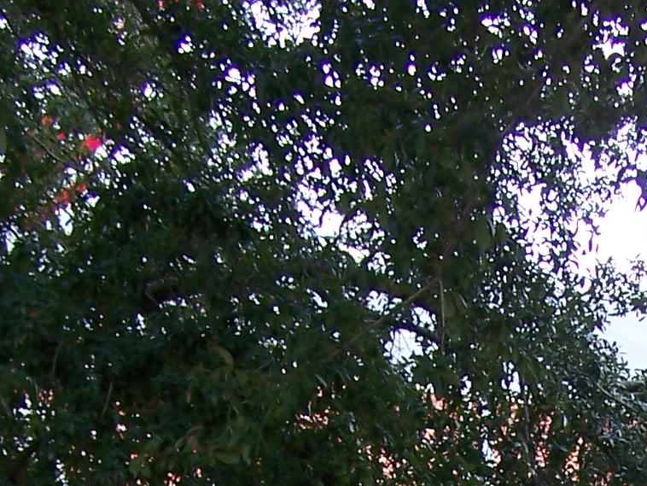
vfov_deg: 9.1
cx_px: 683
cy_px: 963
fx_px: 2879
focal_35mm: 154
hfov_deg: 12.6
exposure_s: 1/80
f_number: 2.8
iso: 64
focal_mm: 6.3
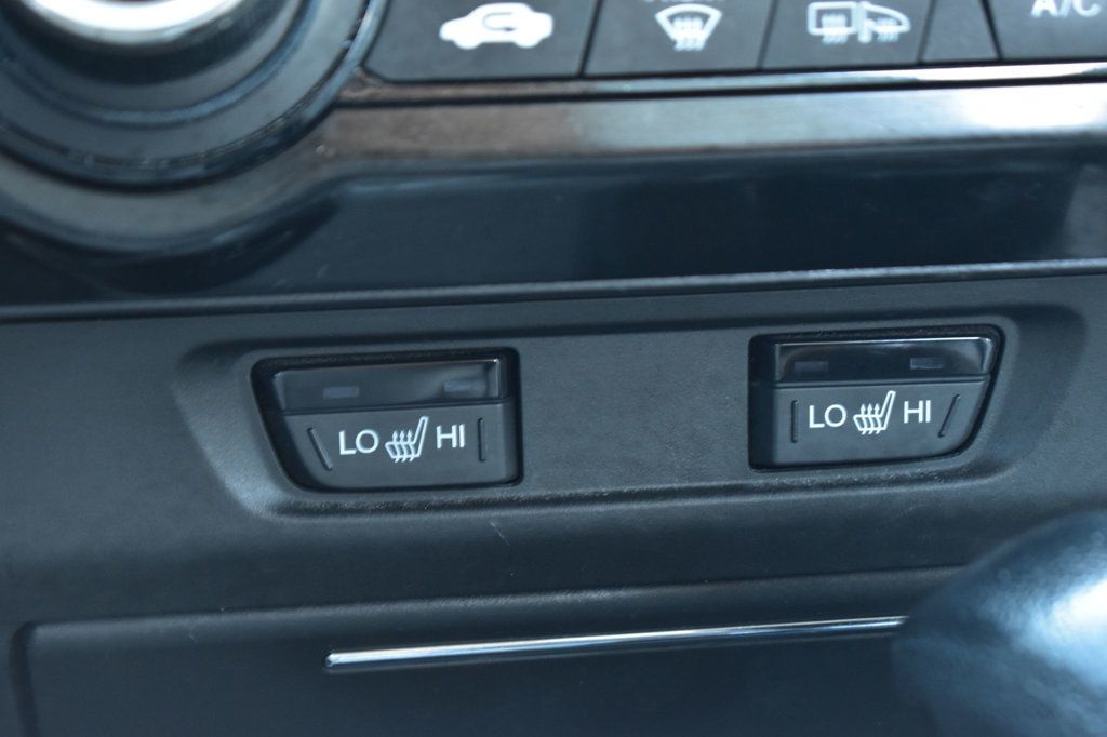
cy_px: 368
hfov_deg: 24.6
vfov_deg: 16.5
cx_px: 554
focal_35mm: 82
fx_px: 2536
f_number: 5.6
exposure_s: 1/10
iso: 1600
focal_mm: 55
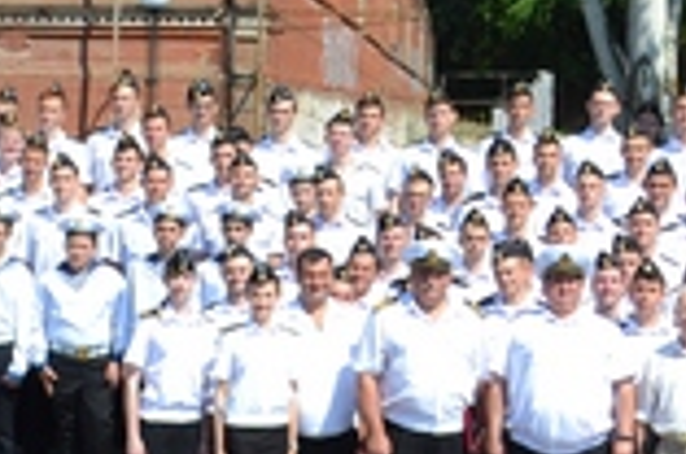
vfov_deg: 9.9
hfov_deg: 14.4
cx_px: 839
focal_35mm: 138
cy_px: 76
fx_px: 2624
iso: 100
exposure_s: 1/250
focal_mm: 18
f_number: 8
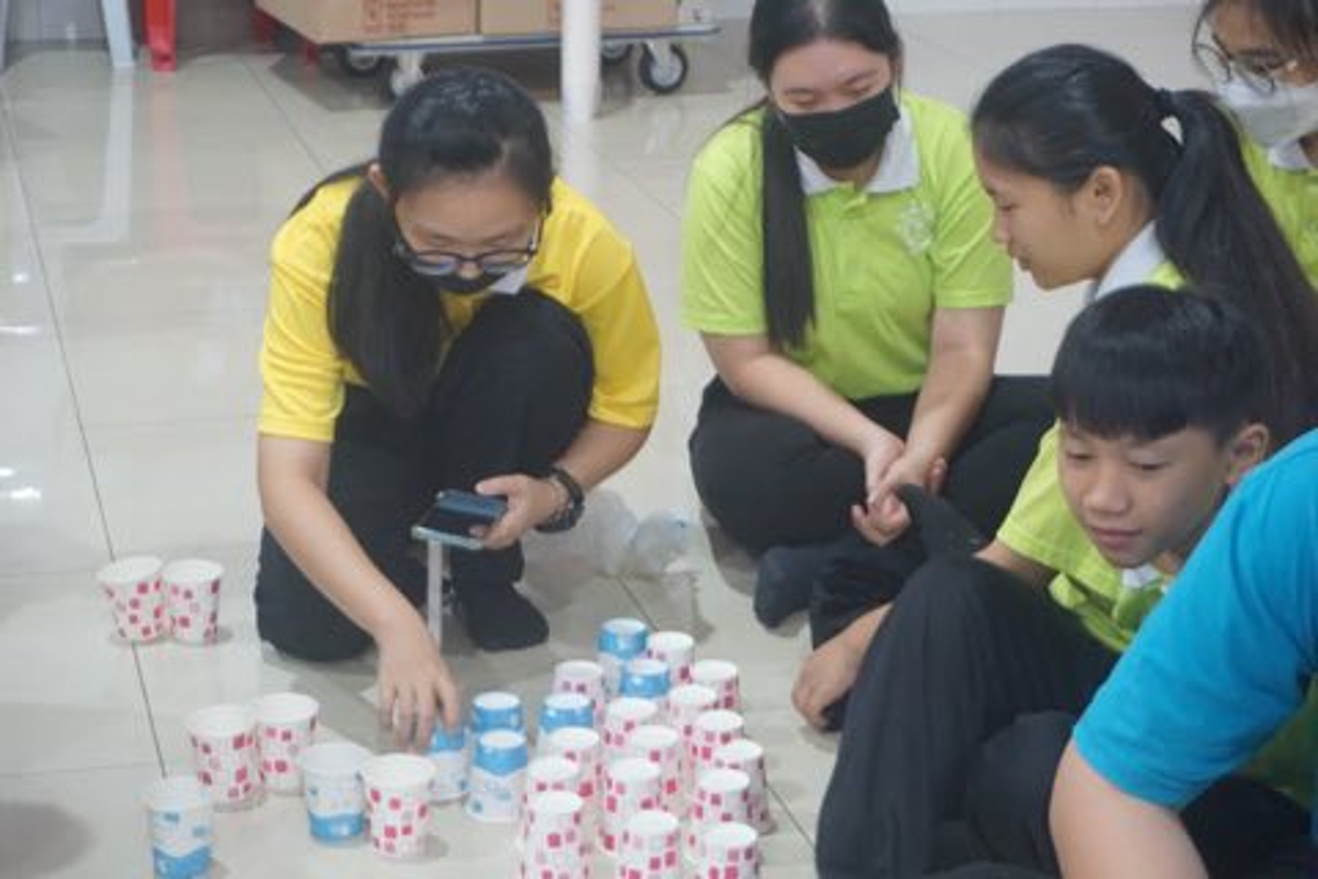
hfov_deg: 27.5
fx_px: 2691
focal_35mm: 74
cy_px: 440
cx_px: 659
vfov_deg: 18.5
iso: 3200
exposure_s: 1/125
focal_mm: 49
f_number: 5.6
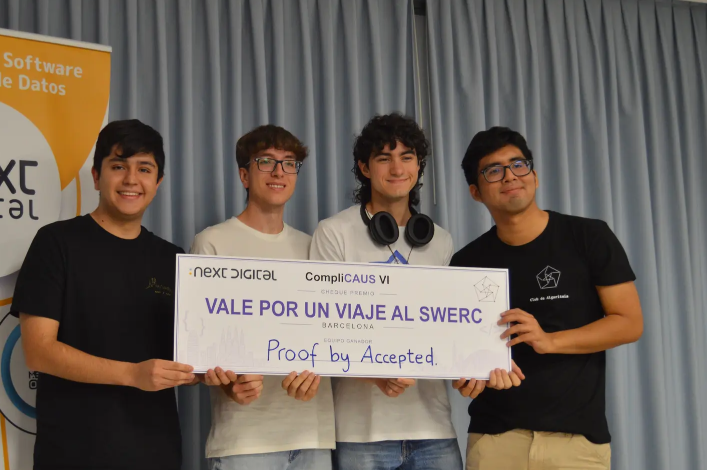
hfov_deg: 37.2
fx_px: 1040
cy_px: 224
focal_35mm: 53
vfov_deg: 25.5
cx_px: 248
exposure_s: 1/60
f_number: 4
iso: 720
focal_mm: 26
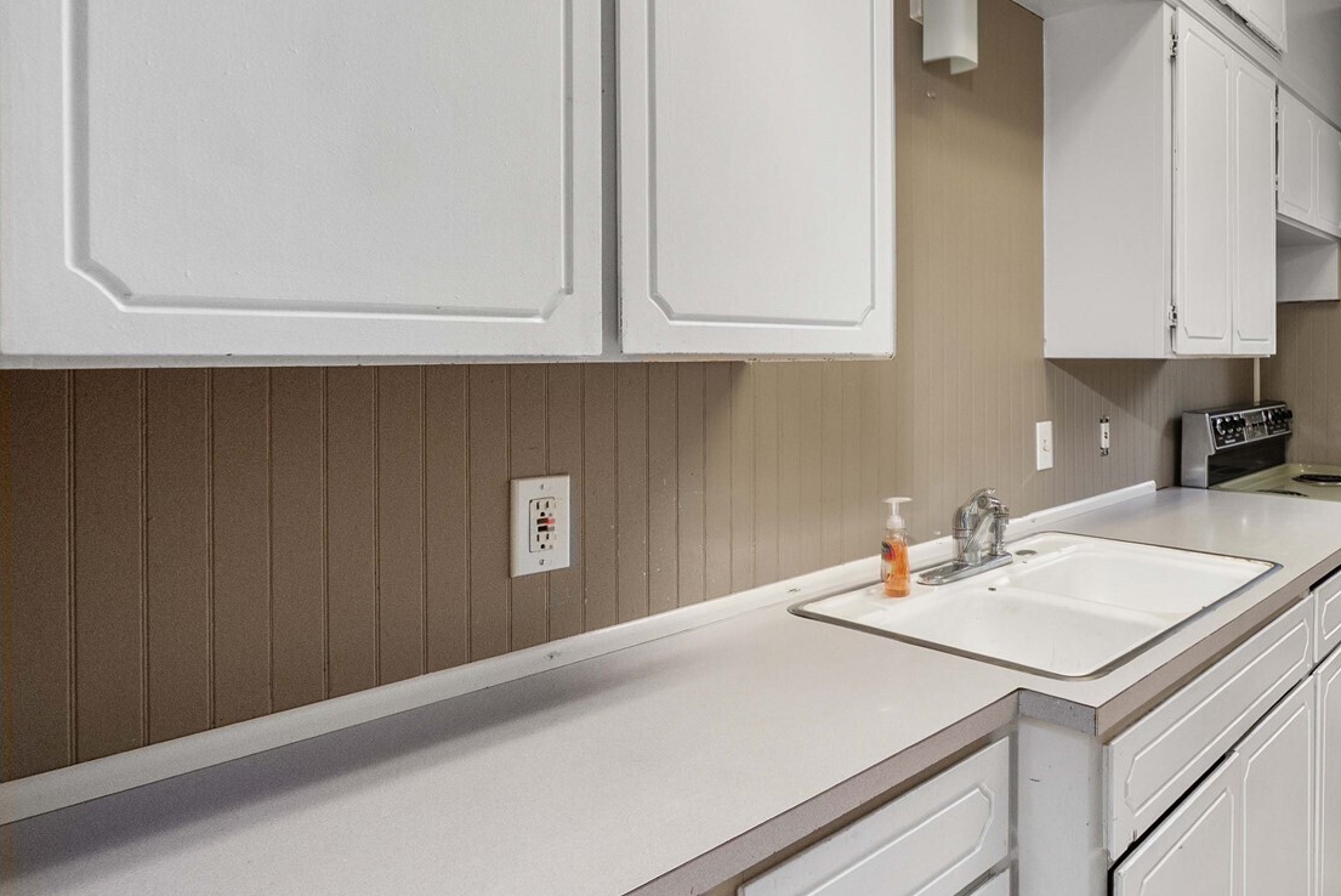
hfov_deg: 72.7
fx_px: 857
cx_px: 939
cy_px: 396
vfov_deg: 55.0
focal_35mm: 23
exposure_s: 1/30
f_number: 7.1
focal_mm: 15
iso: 6400
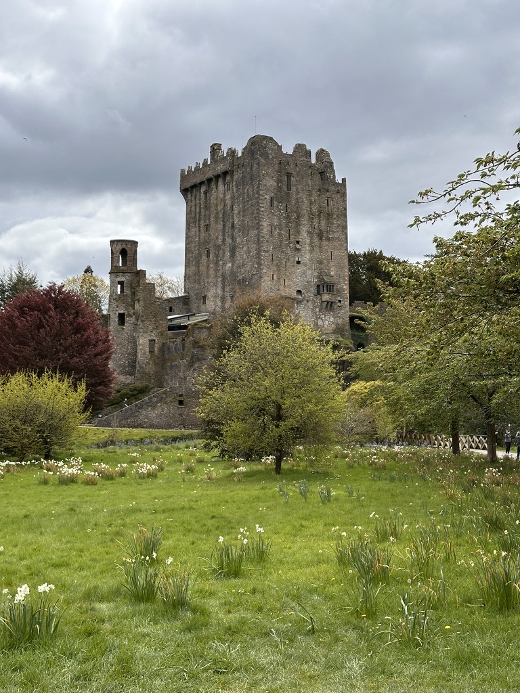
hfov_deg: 30.3
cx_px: 260
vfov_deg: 39.7
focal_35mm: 48
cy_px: 346
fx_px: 961
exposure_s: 1/3367
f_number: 1.78
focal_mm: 6.86
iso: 64
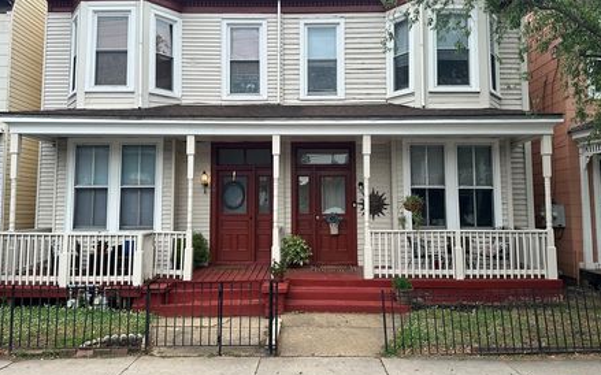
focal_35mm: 29
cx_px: 294
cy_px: 168
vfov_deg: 43.0
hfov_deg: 64.7
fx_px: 475
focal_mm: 6.86
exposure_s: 1/555
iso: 80
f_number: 1.78
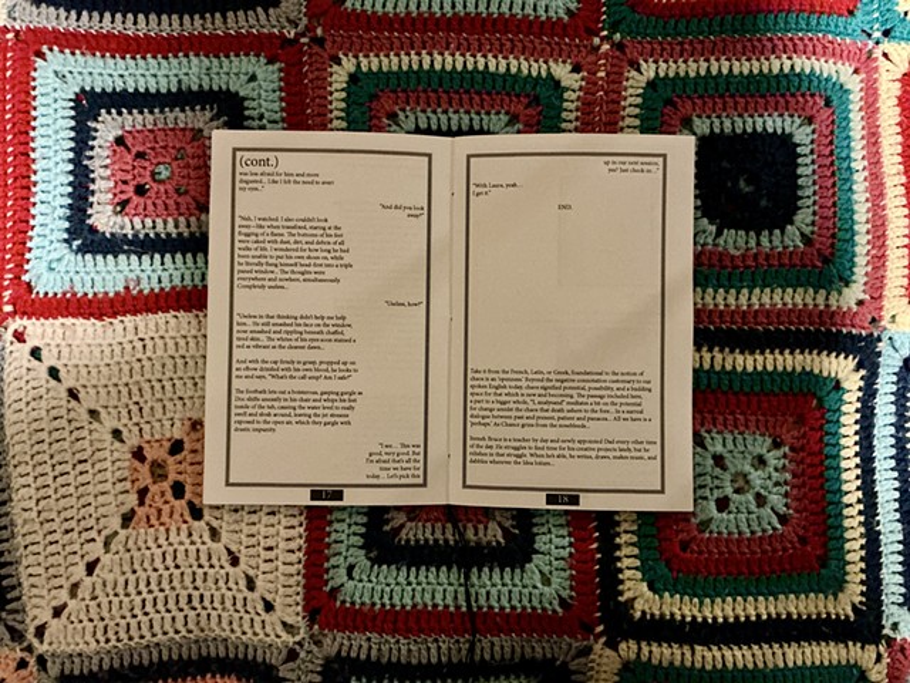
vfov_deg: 48.2
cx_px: 455
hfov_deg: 61.7
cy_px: 342
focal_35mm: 29
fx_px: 762
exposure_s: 1/17
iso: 500
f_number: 1.8
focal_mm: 3
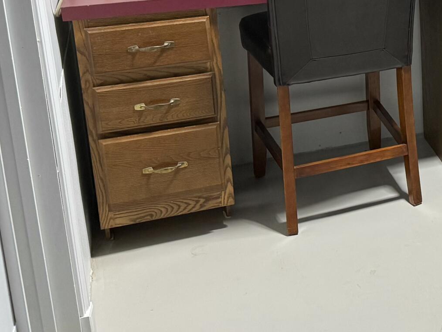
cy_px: -5
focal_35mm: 71
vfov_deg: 20.1
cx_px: 619
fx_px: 907
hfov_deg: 23.3
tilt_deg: -15.0
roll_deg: -1.1
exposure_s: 1/60
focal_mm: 6.76
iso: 200
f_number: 1.78
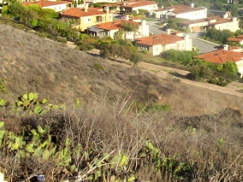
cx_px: 277
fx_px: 632
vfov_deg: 16.4
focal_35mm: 90
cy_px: 56
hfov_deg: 20.6
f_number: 5.5
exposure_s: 1/250
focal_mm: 5.7
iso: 64
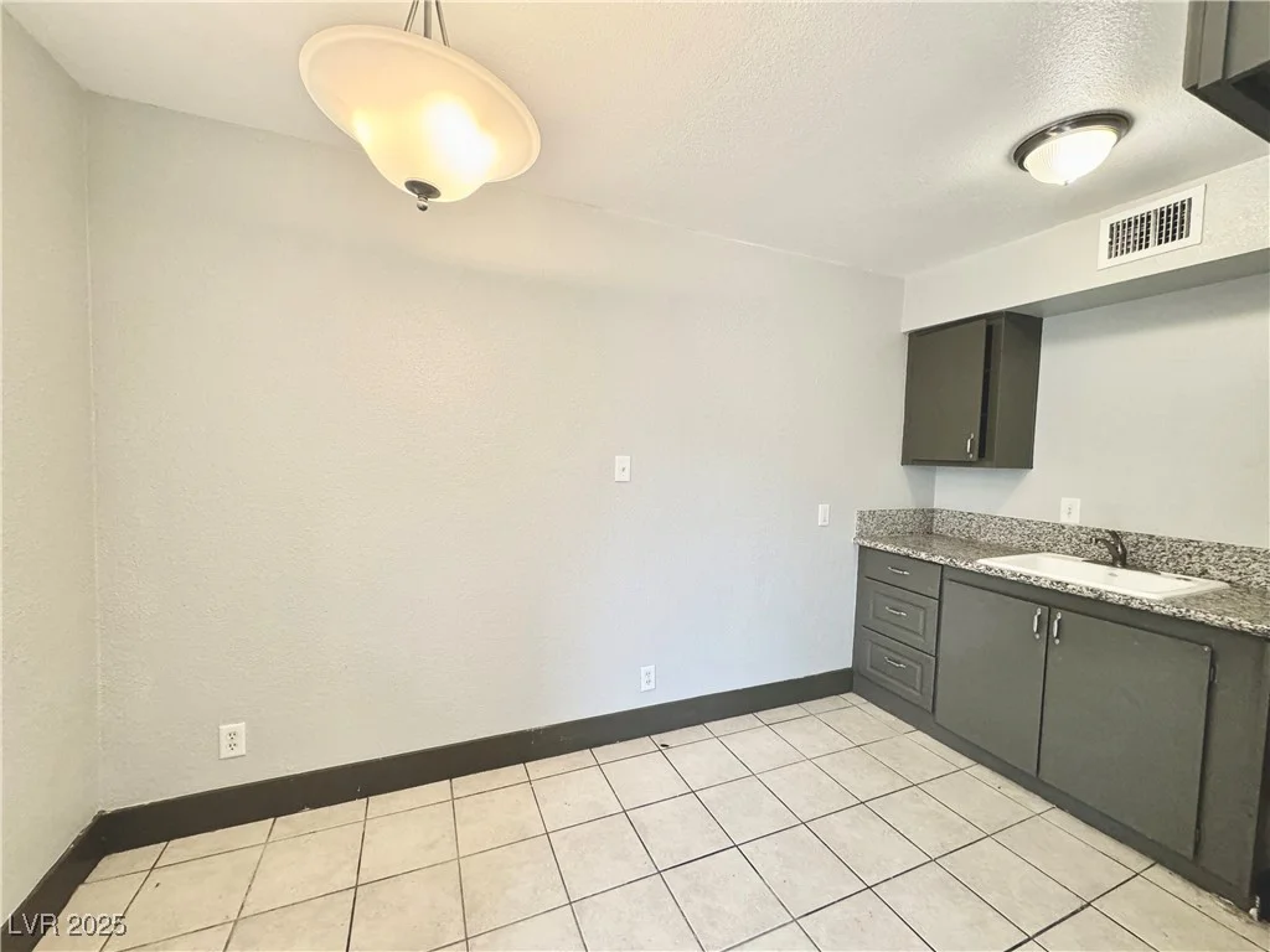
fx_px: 514
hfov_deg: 102.1
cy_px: 476
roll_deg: -1.9
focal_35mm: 14
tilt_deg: -3.4
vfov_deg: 85.7
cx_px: 635
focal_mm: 2.22
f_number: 2.2
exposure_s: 1/120
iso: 320
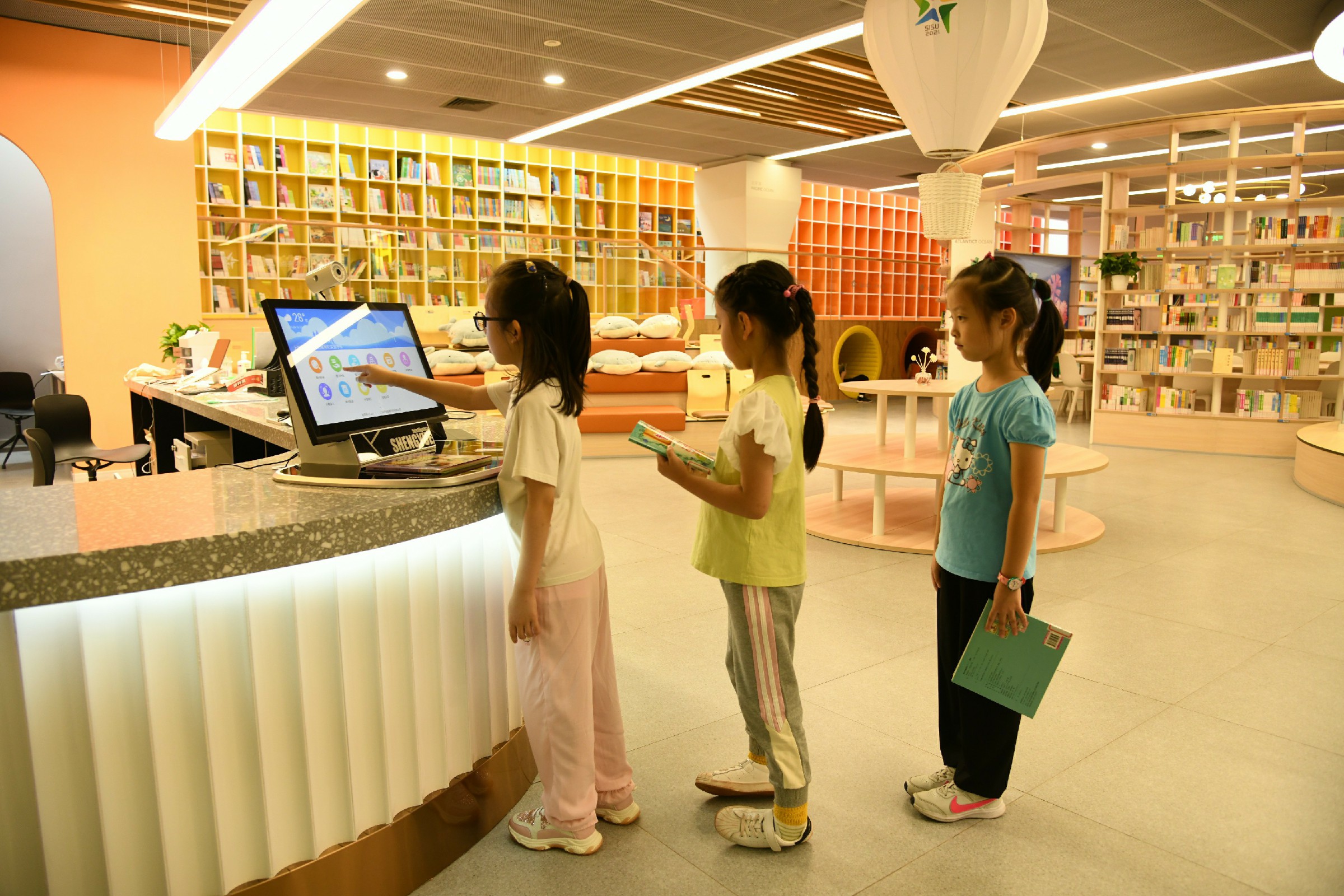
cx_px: 672
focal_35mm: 24
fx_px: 896
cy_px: 448
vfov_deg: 53.1
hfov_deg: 73.7
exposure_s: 1/60
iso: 800
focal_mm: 24
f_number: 4
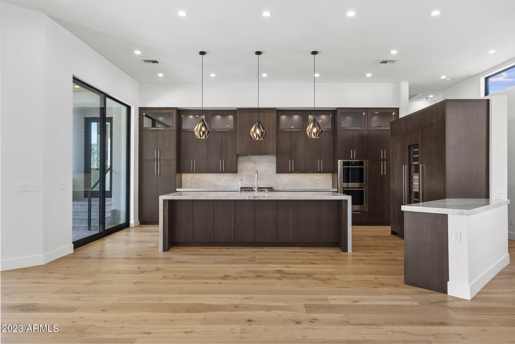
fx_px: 329
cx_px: 258
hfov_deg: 76.1
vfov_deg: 55.2
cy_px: 172
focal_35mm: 23
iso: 2000
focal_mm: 23
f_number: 8
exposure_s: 1/30
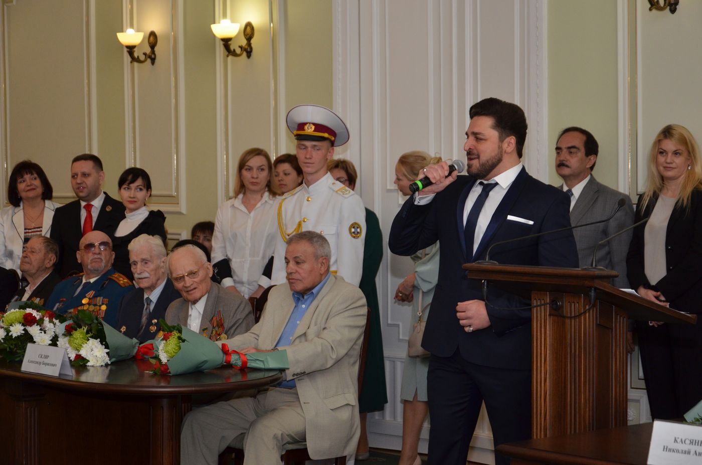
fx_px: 1518
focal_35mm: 78
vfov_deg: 17.4
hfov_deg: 26.0
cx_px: 351
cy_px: 232
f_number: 5.6
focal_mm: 52
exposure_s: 1/200
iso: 640
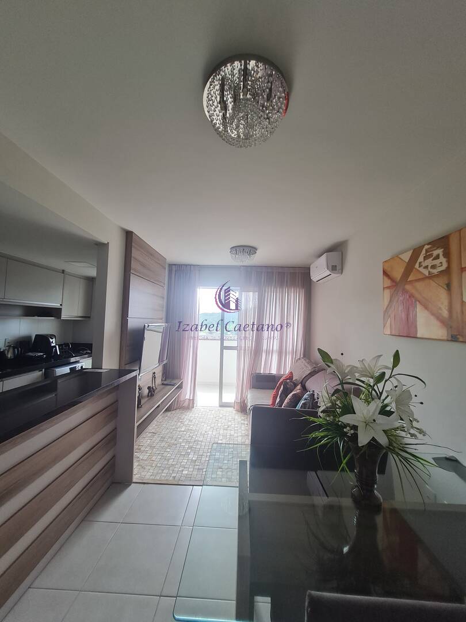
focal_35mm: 13
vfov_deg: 106.2
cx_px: 233
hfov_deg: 89.9
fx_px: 233
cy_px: 311
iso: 64
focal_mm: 1.74
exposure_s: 1/120
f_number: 2.2
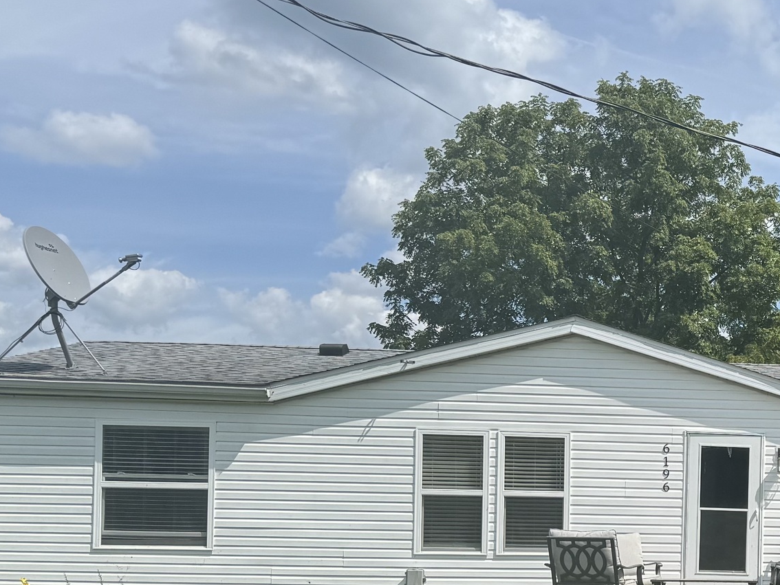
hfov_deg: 26.5
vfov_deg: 22.1
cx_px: 933
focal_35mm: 65
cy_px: 529
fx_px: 1465
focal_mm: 6.76
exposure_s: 1/3802
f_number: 1.78
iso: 80
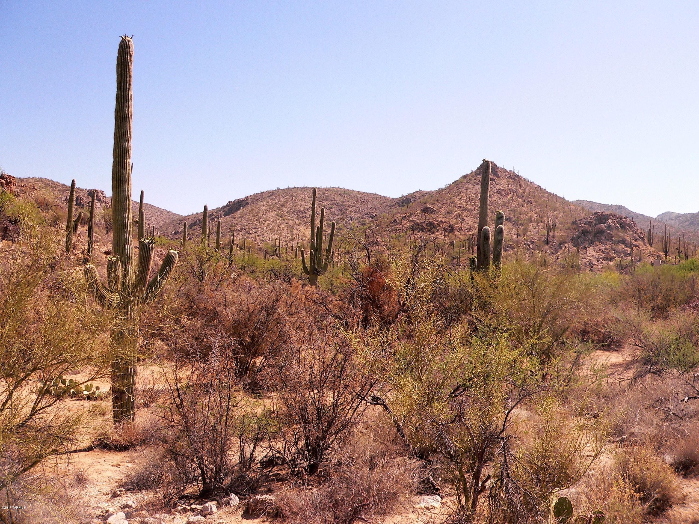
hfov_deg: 51.4
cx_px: 350
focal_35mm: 36
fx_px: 727
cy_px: 262
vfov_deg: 39.7
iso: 100
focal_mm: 6
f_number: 2.8
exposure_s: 1/1000
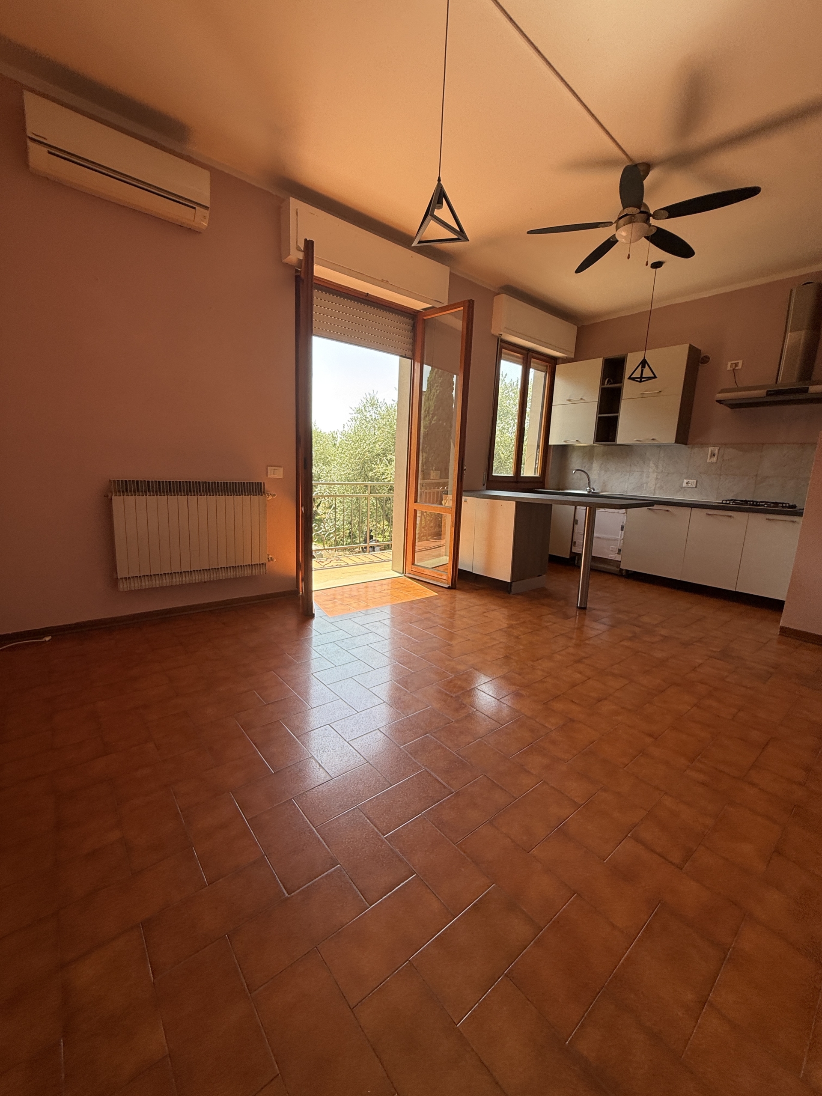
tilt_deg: -8.9
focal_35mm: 14
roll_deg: -2.9
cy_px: 548
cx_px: 411
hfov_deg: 85.7
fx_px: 443
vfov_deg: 102.1
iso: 50
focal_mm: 2.22
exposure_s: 1/218
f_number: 2.2
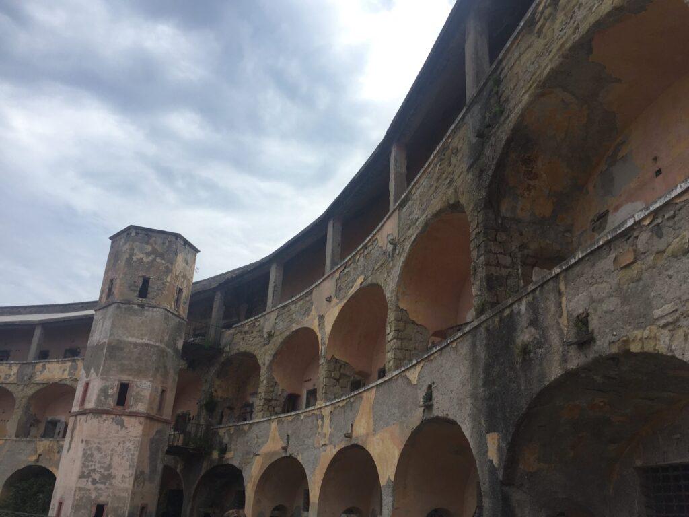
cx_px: 344
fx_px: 577
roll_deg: -3.5
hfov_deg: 61.7
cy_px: 258
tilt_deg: +23.3
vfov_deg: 48.2
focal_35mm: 29
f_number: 2.2
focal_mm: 4.15
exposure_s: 1/1883
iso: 32
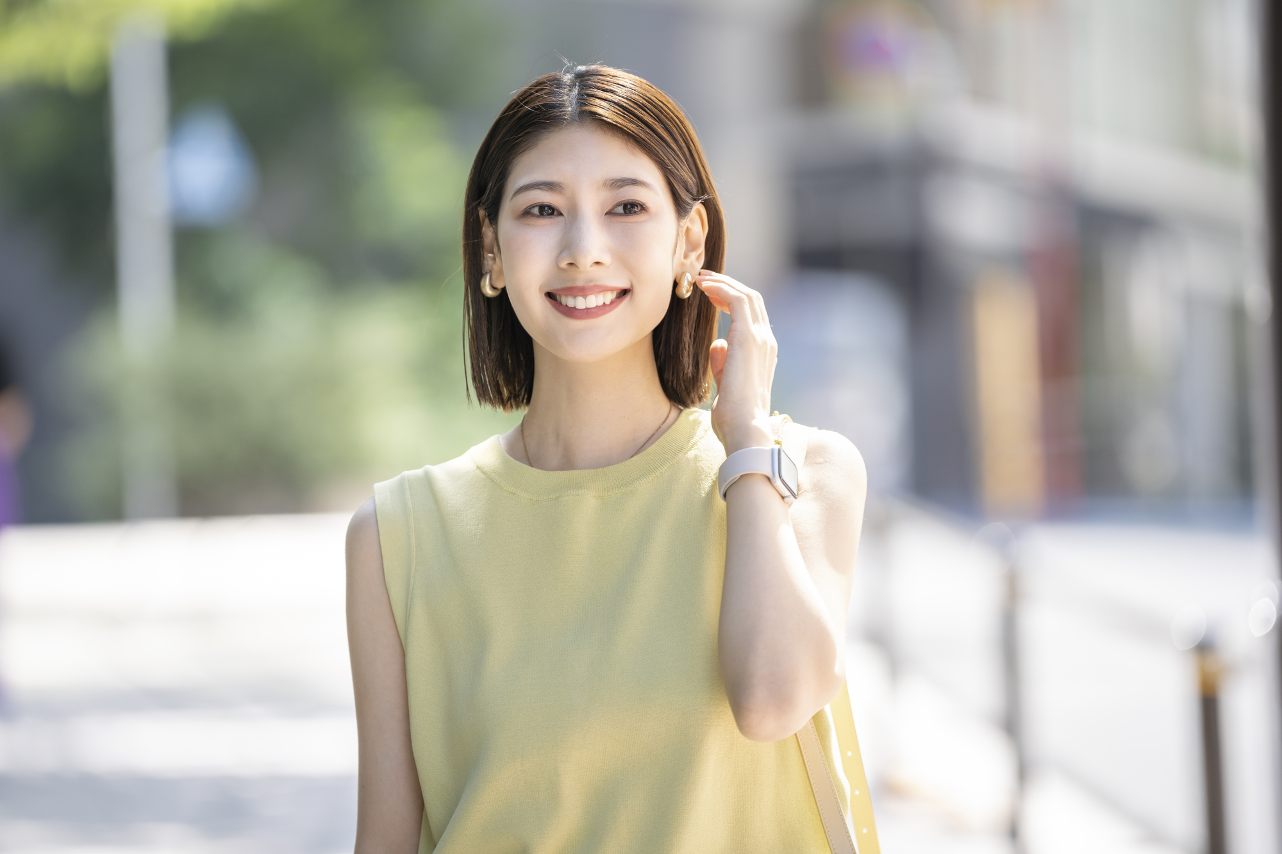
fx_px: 7121
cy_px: 427
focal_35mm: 200
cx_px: 641
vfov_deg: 6.9
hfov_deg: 10.3
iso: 250
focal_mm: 200
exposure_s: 1/320
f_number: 2.8
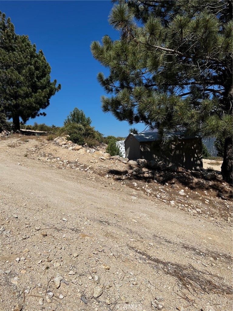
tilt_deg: -0.3
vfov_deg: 67.3
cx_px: 116
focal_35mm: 26
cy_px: 156
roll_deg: +1.6
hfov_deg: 53.1
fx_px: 233
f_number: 1.5
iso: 50
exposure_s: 1/7463
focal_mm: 5.7
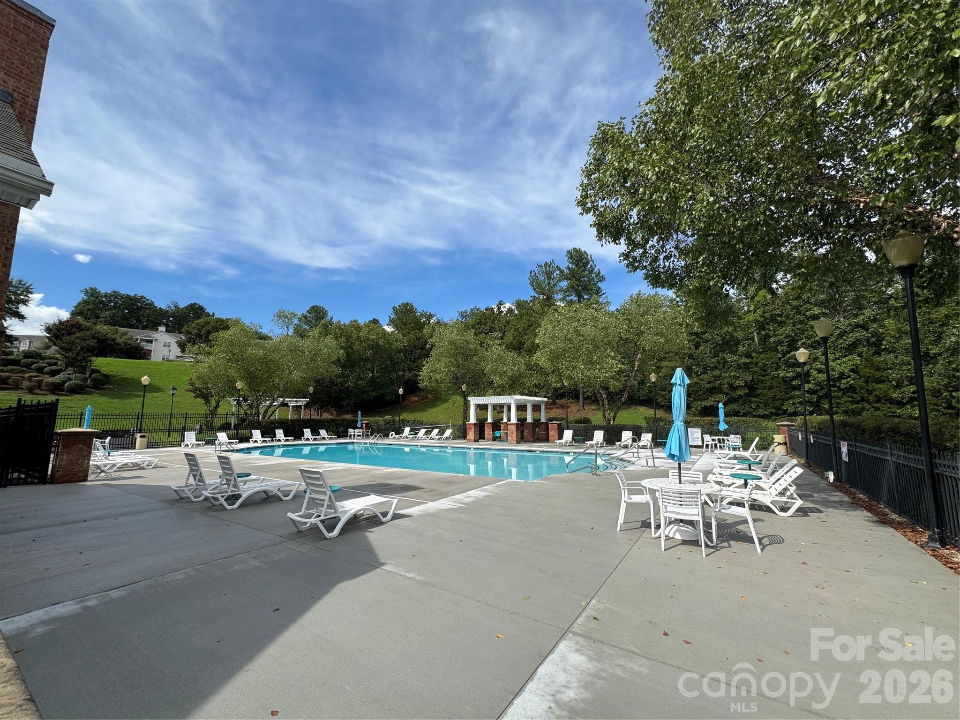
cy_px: 360
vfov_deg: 85.7
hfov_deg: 102.1
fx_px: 388
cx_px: 480
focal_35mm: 14
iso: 50
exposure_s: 1/2083
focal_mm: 2.22
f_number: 2.2
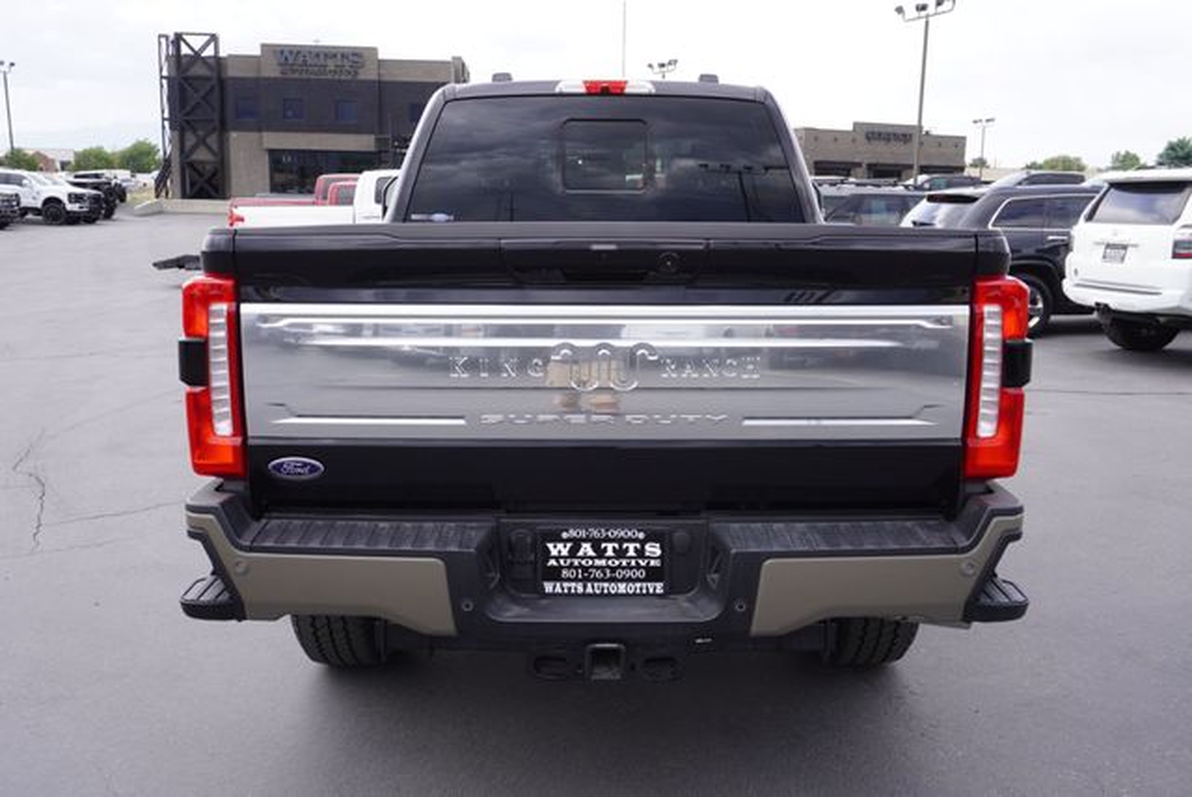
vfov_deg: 41.8
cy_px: 398
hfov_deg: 59.4
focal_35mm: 32
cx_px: 596
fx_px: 1044
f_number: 7.1
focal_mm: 21
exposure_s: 1/100
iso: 100
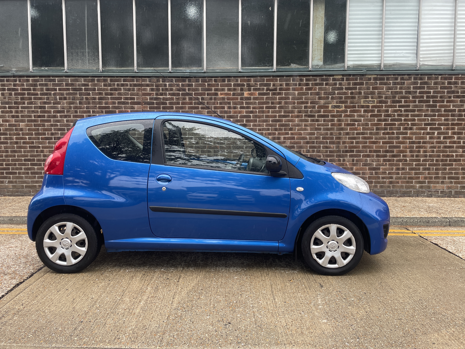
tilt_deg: -4.3
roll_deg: +0.4
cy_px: 169
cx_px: 224
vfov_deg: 51.3
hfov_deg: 65.3
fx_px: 363
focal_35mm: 27
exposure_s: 1/123
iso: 32
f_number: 1.6
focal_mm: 4.2
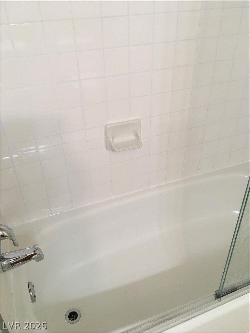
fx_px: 279
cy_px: 166
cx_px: 125
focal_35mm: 29
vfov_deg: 61.7
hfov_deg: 48.2
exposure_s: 1/30
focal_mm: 4.15
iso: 100
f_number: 2.2
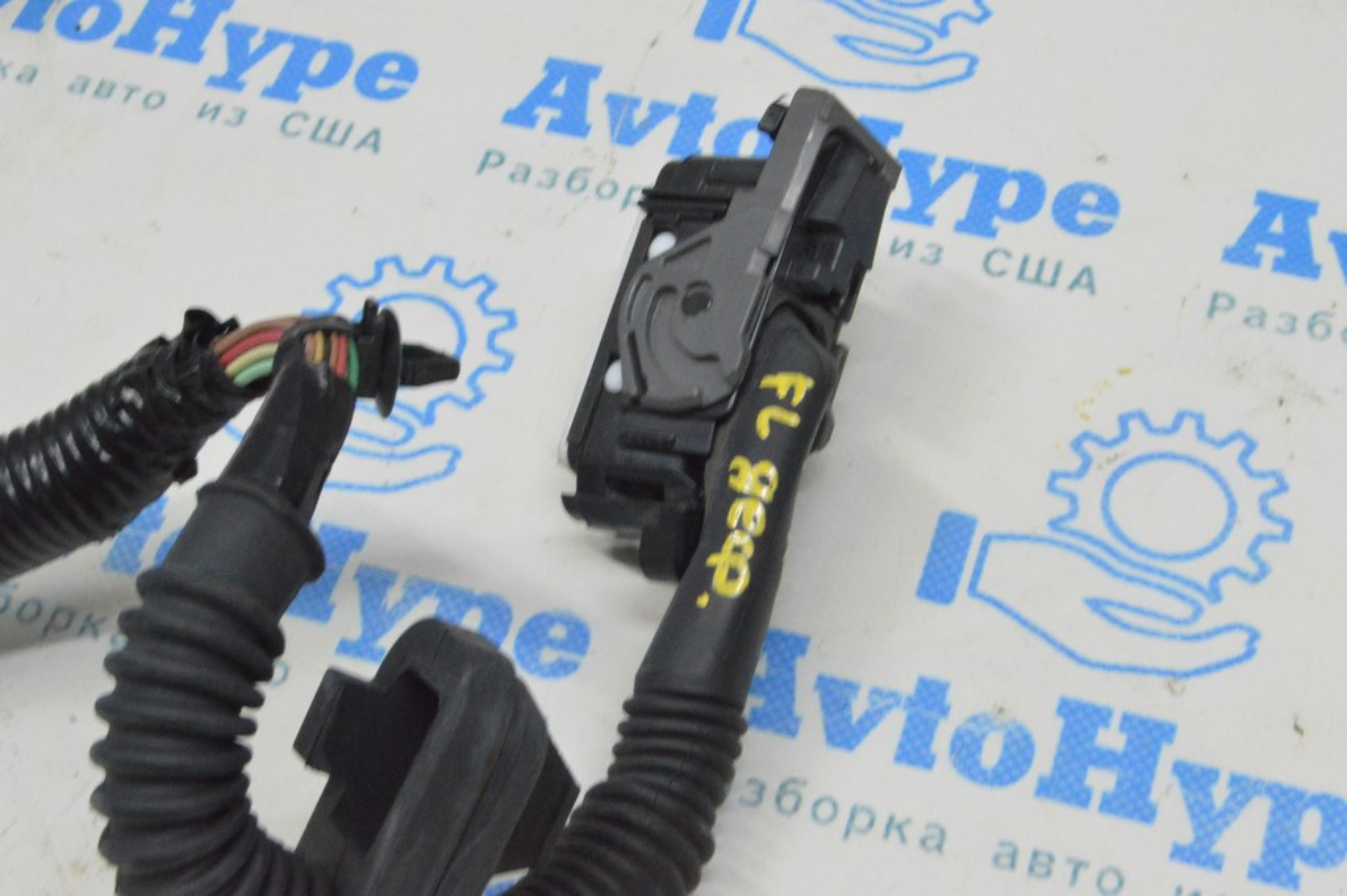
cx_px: 674
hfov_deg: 29.3
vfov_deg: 19.7
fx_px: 2580
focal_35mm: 69
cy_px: 448
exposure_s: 1/20
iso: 6400
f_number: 20
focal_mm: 46
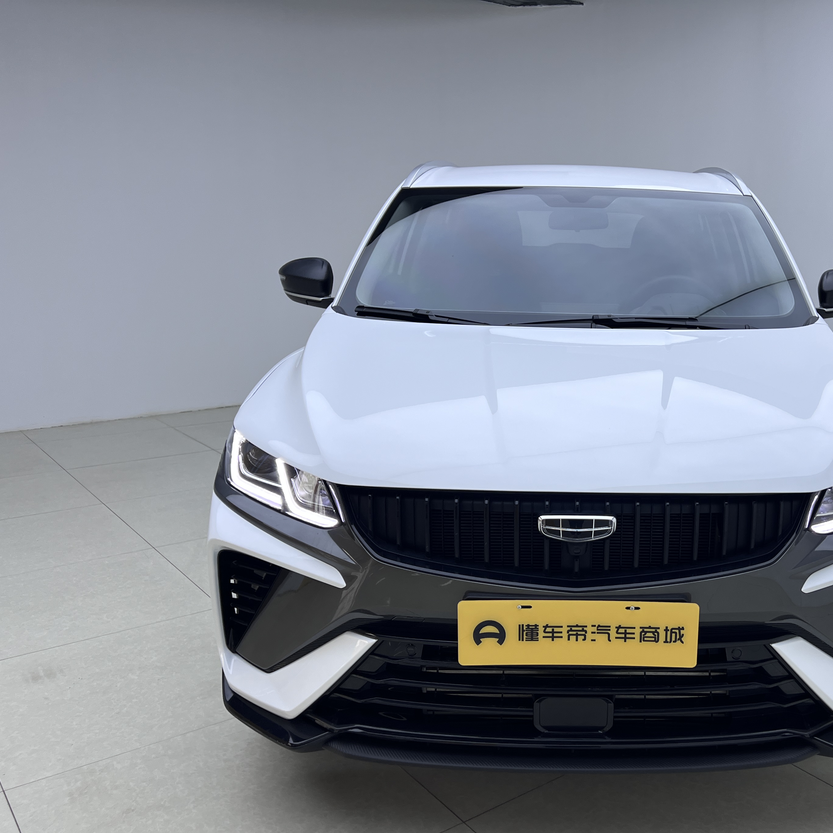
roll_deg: +0.2
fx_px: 926
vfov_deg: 48.4
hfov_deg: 47.2
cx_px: 591
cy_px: 462
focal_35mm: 34
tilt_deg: -15.0
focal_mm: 5.7
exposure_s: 1/383
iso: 50
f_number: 1.5
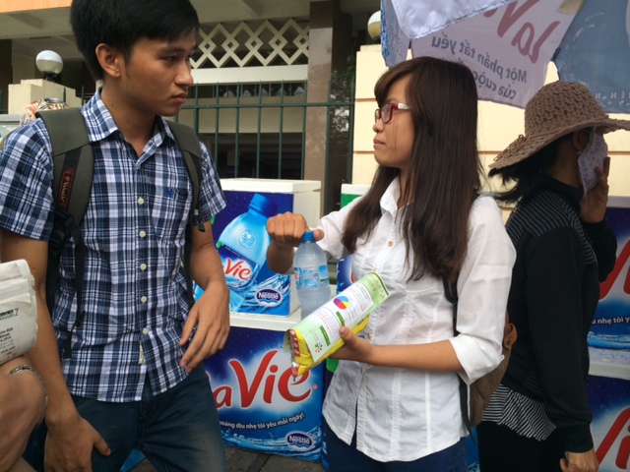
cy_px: 236
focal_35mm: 30
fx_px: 546
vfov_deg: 46.8
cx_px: 315
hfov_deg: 60.0
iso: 32
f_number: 2.2
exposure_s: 1/494
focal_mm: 4.12
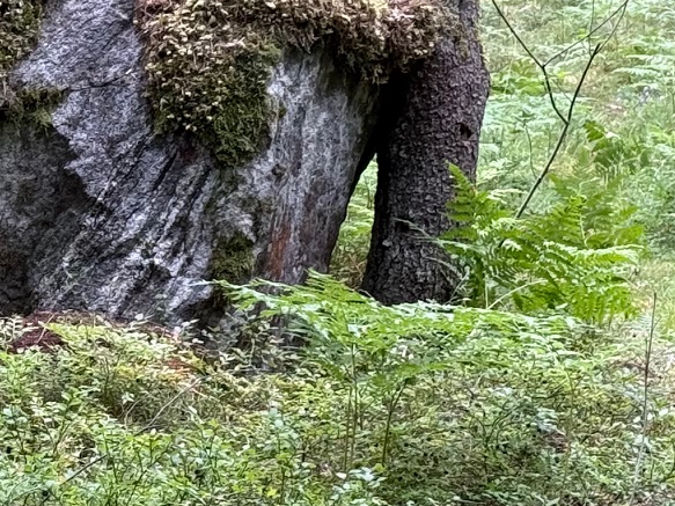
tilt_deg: -6.6
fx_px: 3236
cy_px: 200
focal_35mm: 166
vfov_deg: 8.9
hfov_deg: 11.8
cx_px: 19
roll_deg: -0.7
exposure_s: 1/154
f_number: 1.78
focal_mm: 6.76
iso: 50
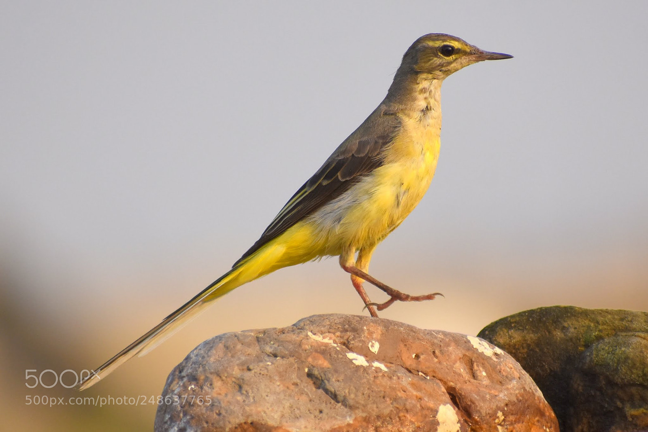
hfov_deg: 4.6
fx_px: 8102
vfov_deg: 3.1
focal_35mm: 450
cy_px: 216
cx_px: 324
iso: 450
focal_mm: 300
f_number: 6.3
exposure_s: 1/1600
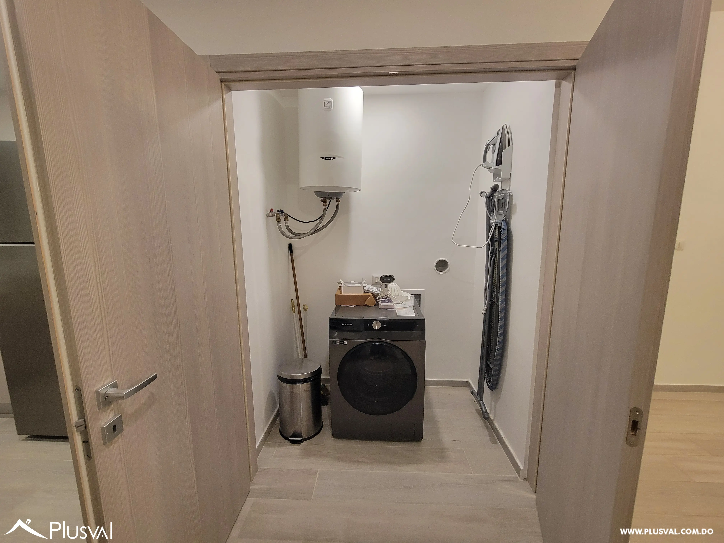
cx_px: 362
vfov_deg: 89.9
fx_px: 272
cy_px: 272
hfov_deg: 106.2
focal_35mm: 13
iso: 320
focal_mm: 2.2
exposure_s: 1/60
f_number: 2.2
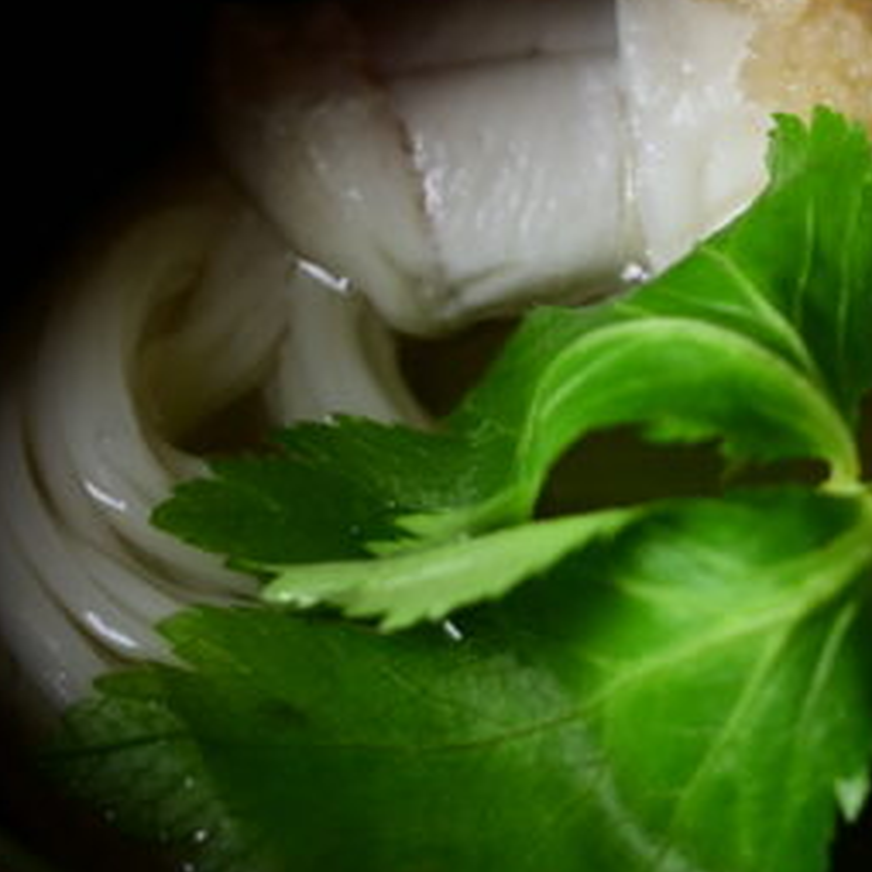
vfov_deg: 9.7
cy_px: 50
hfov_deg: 9.7
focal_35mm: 180
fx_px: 5122
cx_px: 615
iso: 160
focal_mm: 35
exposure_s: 1/20
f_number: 3.2
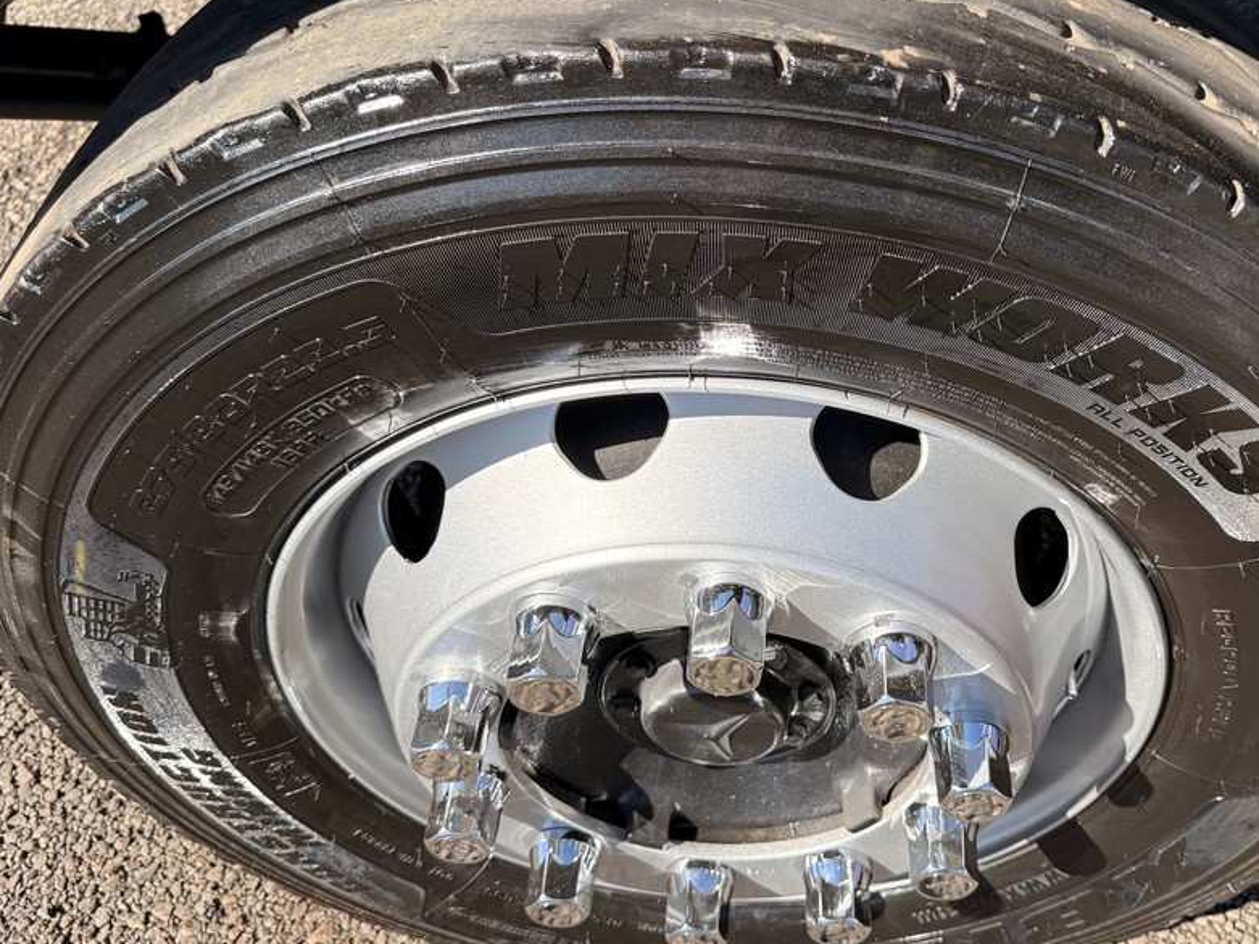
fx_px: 1273
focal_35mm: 35
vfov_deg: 40.7
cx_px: 776
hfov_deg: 52.1
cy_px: 420
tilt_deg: -45.2
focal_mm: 6.76
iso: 100
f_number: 1.78
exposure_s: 1/1689
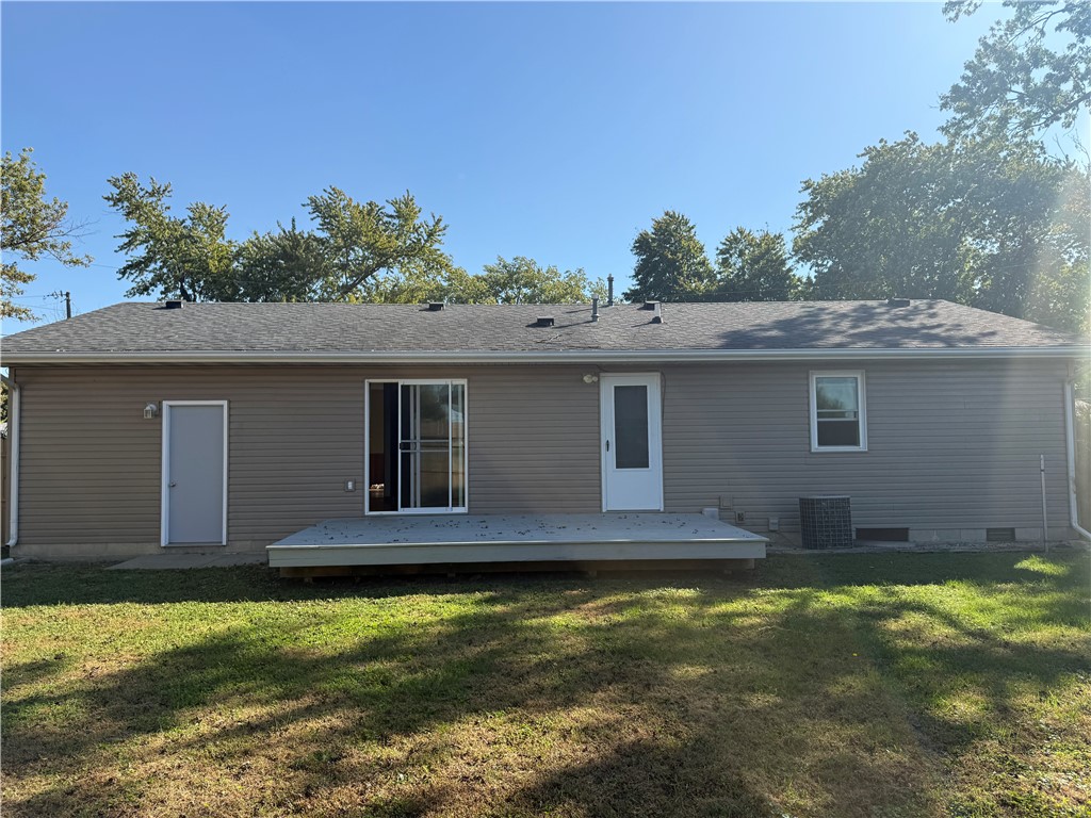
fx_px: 756
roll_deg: +0.7
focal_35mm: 24
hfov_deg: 71.6
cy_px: 409
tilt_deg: +3.2
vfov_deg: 56.8
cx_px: 546
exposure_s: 1/3425
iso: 80
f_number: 1.78
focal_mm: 6.76
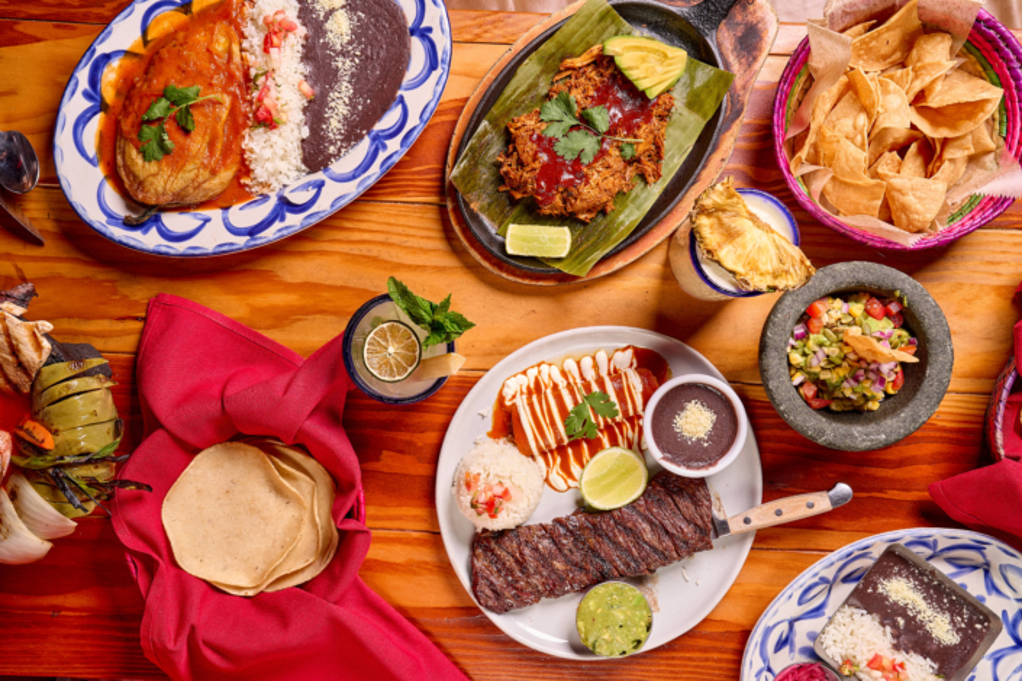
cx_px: 511
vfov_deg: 35.9
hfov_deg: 51.9
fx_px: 1050
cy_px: 340
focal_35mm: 37
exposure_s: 1/250
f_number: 8
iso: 200
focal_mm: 37
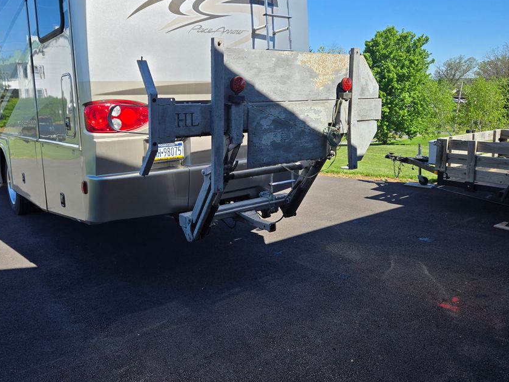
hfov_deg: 63.1
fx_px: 412
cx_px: 215
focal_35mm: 28
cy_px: 156
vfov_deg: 49.5
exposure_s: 1/1973
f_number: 1.8
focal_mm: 5.4
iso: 25
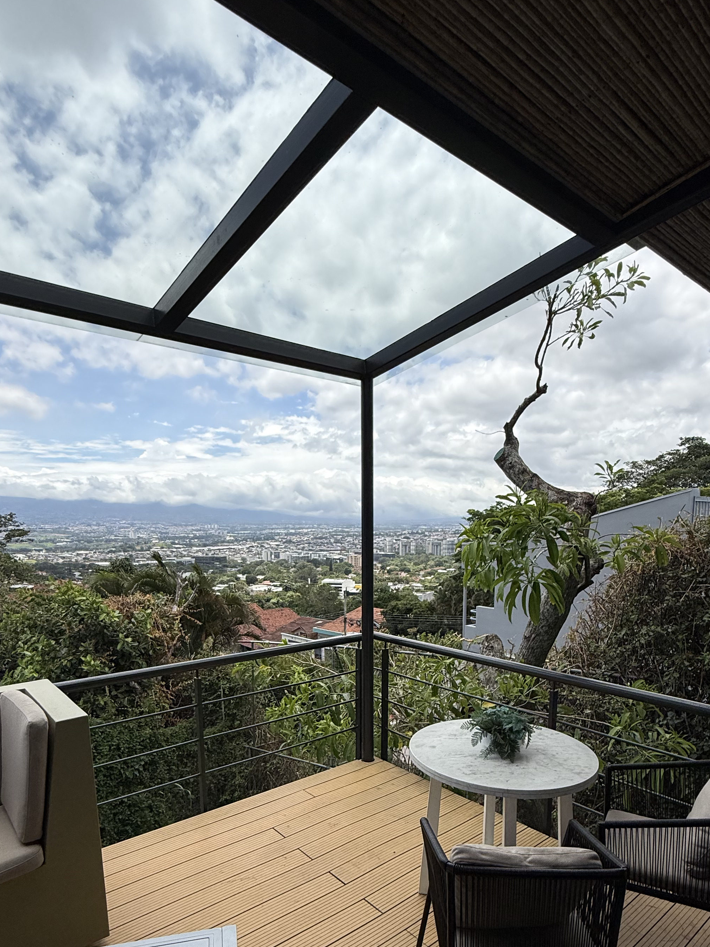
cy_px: 621
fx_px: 574
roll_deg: -0.8
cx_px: 360
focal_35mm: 21
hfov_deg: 63.4
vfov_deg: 76.8
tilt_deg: -7.6
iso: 50
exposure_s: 1/3125
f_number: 2.2
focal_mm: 2.22
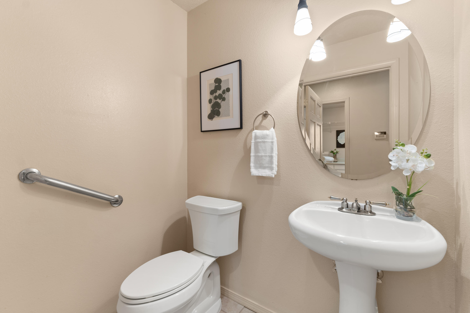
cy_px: 156
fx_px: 196
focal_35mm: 15
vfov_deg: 77.3
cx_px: 235
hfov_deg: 100.4
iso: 100
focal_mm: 10
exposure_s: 1.6
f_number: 8
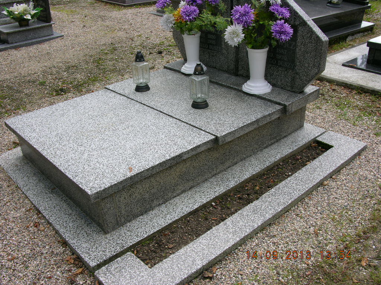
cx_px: 190
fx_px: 385
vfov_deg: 40.7
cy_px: 142
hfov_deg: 52.6
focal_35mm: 35
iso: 50
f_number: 5
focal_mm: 8.9
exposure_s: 1/158
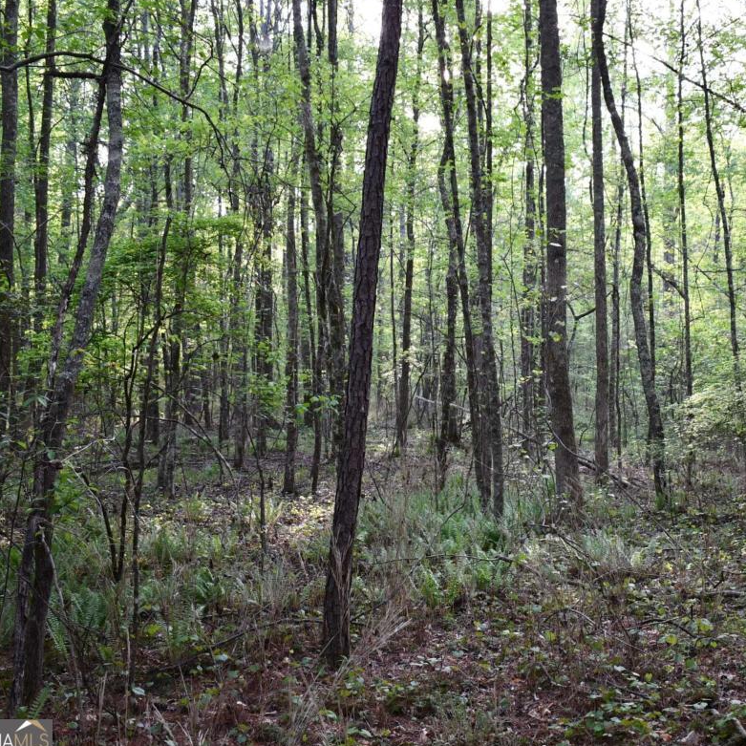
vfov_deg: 36.1
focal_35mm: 47
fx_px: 1146
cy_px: 375
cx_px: 510
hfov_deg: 35.6
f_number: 3.5
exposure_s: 1/160
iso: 800
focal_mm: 18
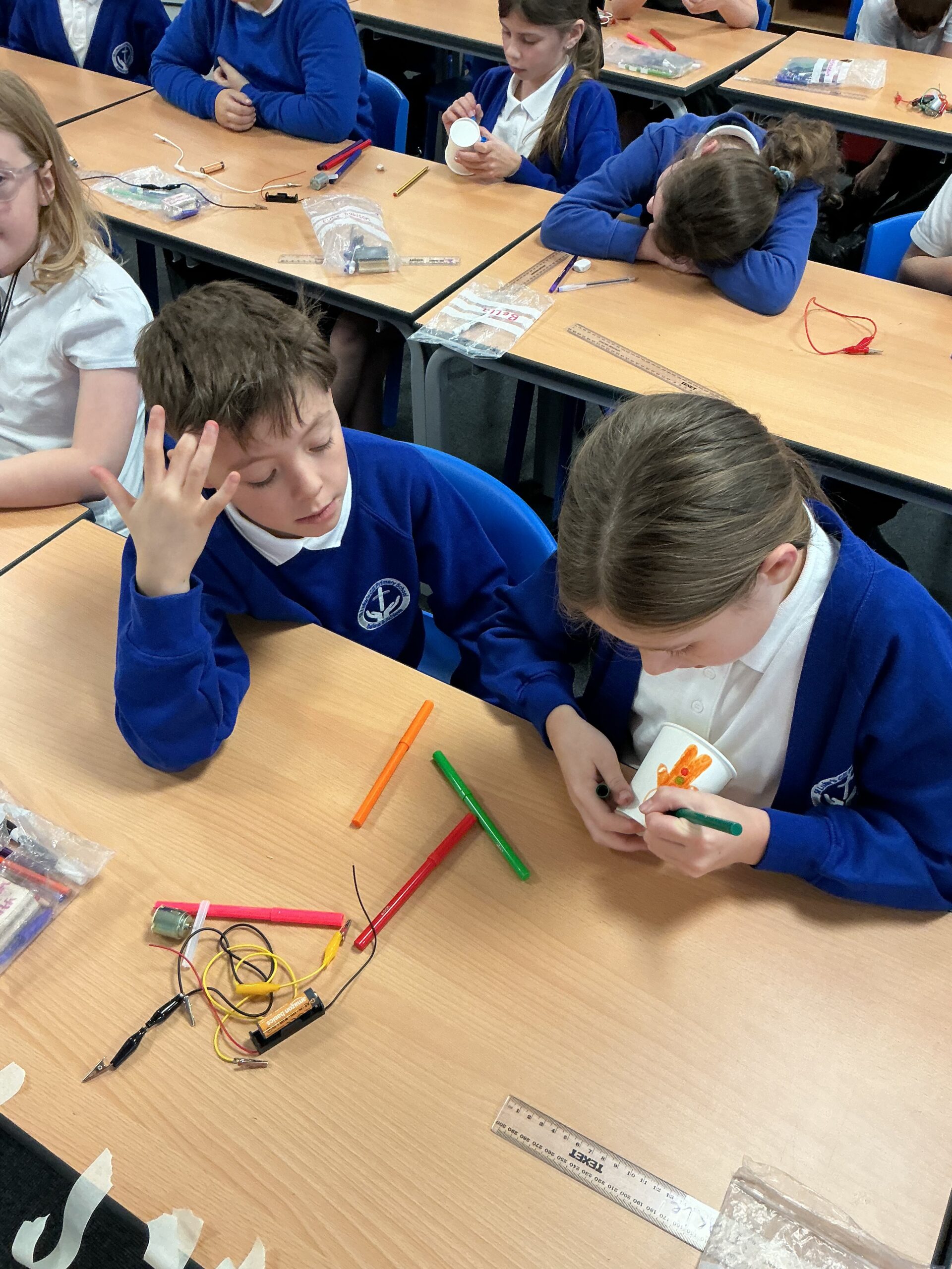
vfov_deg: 61.7
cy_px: 634
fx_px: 1063
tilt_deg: -45.2
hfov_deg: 48.2
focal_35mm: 29
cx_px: 476
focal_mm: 3
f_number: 1.8
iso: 125
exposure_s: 1/60
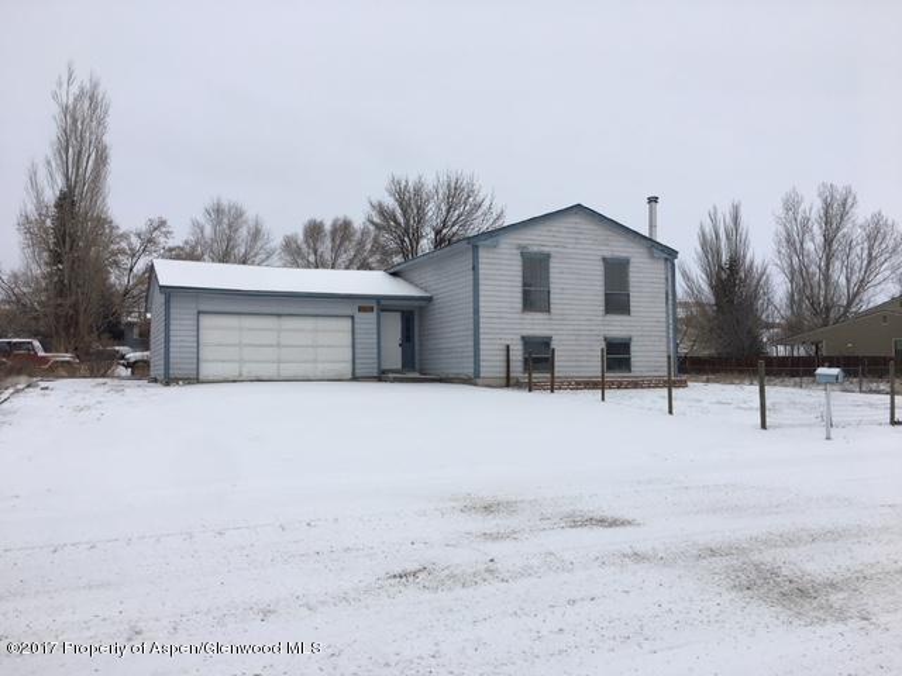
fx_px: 756
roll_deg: -0.8
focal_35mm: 29
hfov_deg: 61.7
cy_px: 338
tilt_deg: +2.6
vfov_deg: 48.2
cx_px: 451
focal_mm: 4.15
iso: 25
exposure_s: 1/2137
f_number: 2.2
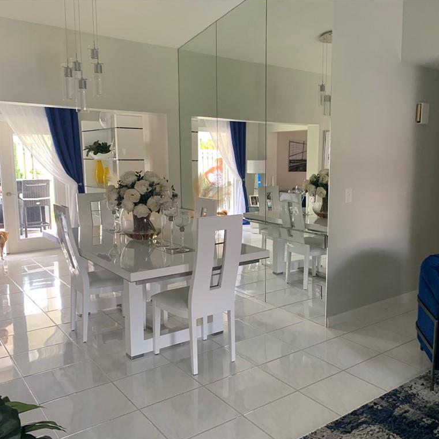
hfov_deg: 51.7
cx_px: 286
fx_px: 445
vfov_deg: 52.5
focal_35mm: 31
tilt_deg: -6.2
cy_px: 220
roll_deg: -0.6
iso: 200
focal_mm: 4.25
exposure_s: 1/60
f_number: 1.8
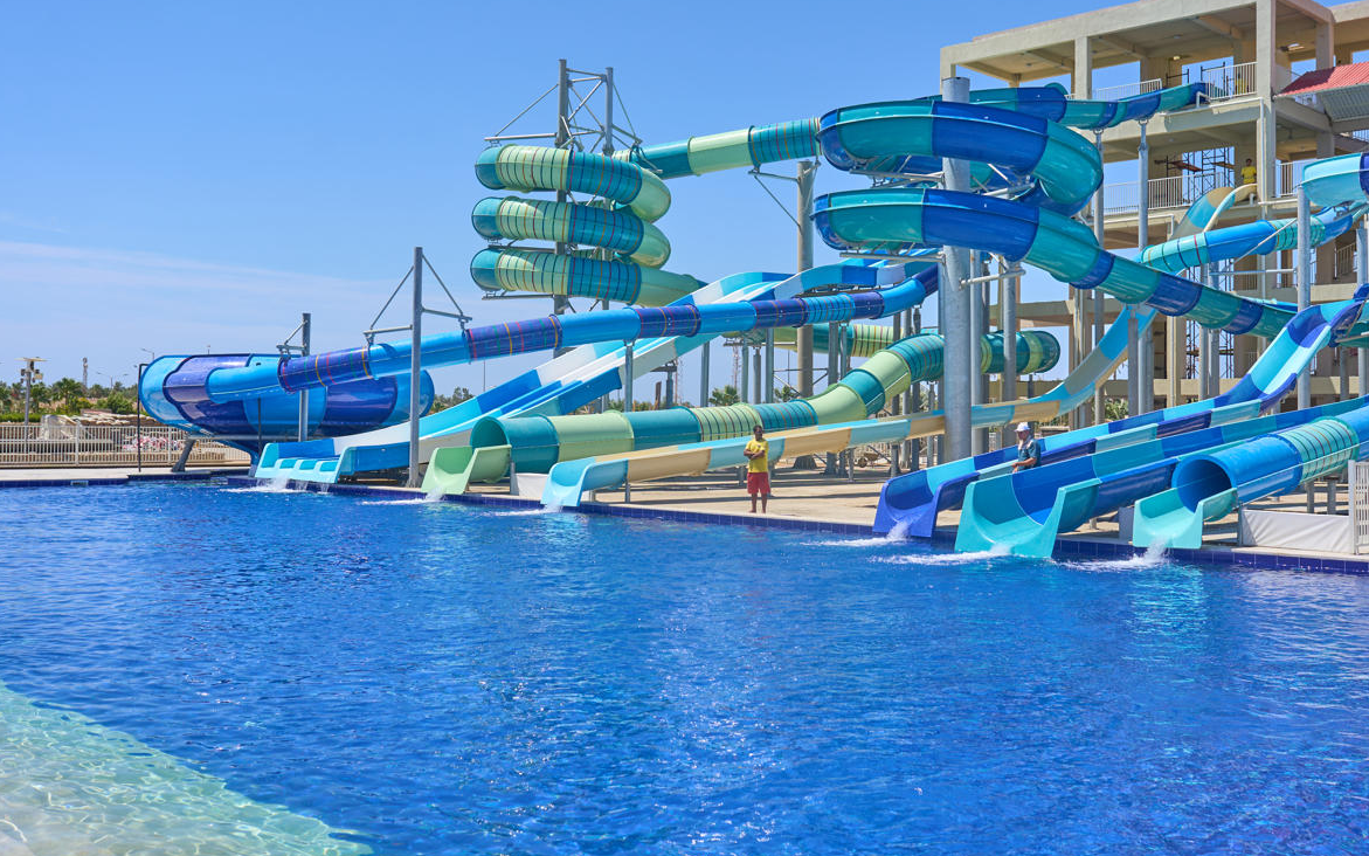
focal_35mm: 39
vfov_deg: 32.7
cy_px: 388
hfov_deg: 50.4
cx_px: 697
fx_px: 1455
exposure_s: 1/1000
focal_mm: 35
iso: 100
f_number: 5
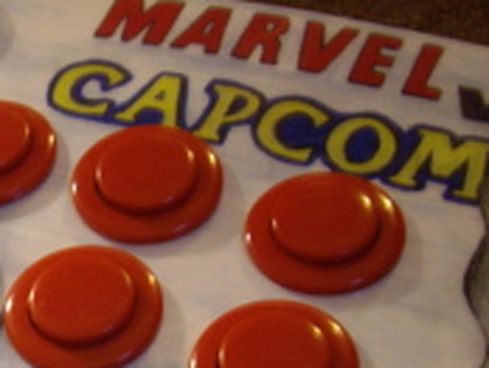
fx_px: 1542
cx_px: -118
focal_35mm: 109
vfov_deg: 13.2
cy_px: 454
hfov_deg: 17.1
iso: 400
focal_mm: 7.9
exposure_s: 1/5
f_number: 2.8
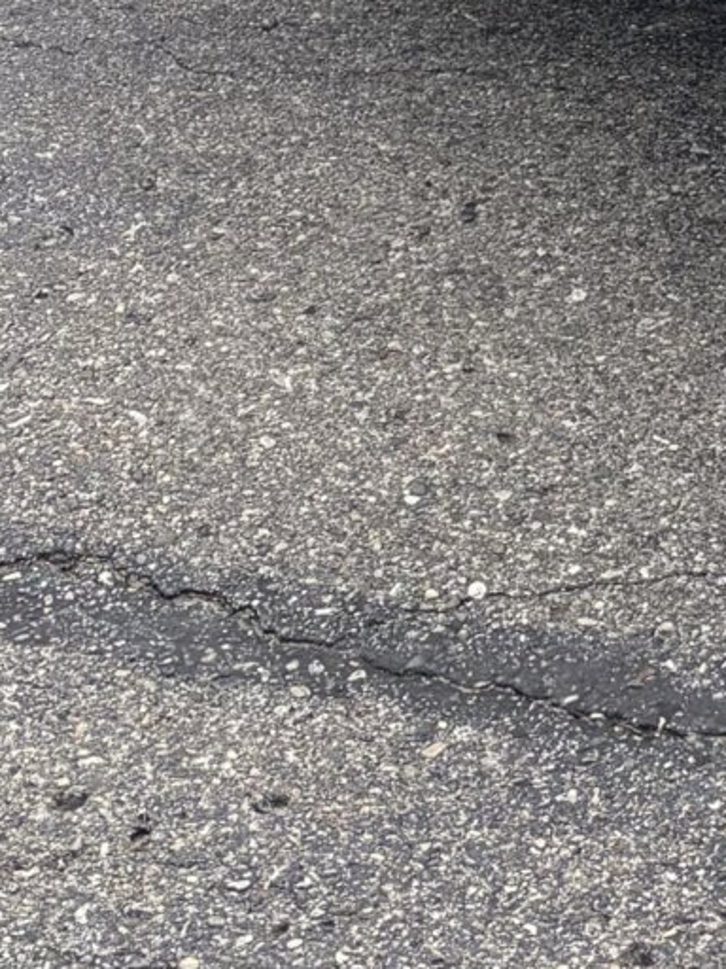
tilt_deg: -10.9
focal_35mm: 130
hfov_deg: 10.7
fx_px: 3635
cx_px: 1297
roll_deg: +0.1
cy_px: -1073
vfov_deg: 12.9
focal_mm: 5.96
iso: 50
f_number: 1.6
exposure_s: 1/1984
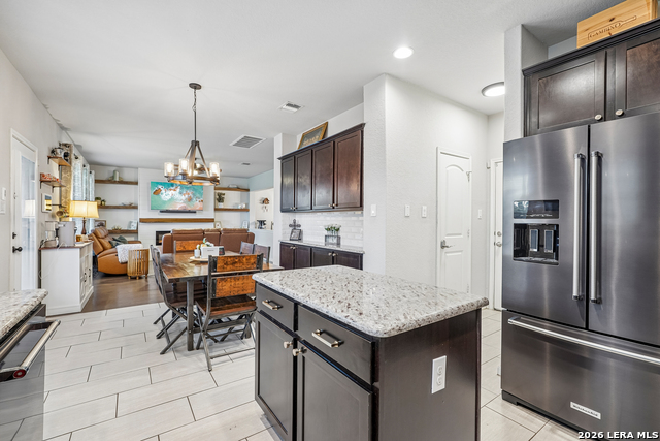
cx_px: 330
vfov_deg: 73.8
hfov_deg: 96.7
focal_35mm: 16
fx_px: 293
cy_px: 220
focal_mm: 16
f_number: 8
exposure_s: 1/5
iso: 400
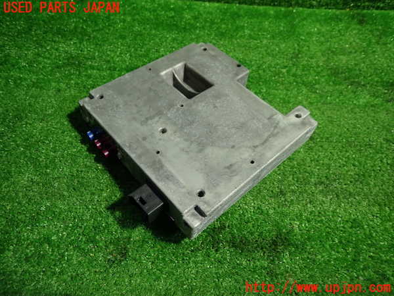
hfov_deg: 69.4
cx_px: 197
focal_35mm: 25
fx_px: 285
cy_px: 148
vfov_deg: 54.9
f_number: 2
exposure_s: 1/40
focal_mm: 4.5
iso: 200
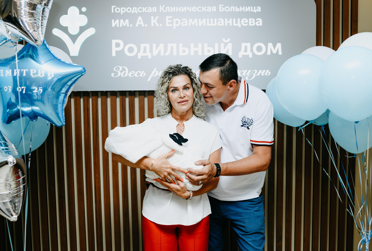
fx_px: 380
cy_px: 123
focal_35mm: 37
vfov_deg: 36.5
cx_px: 192
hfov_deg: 52.1
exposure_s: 1/160
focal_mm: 35
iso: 200
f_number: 4
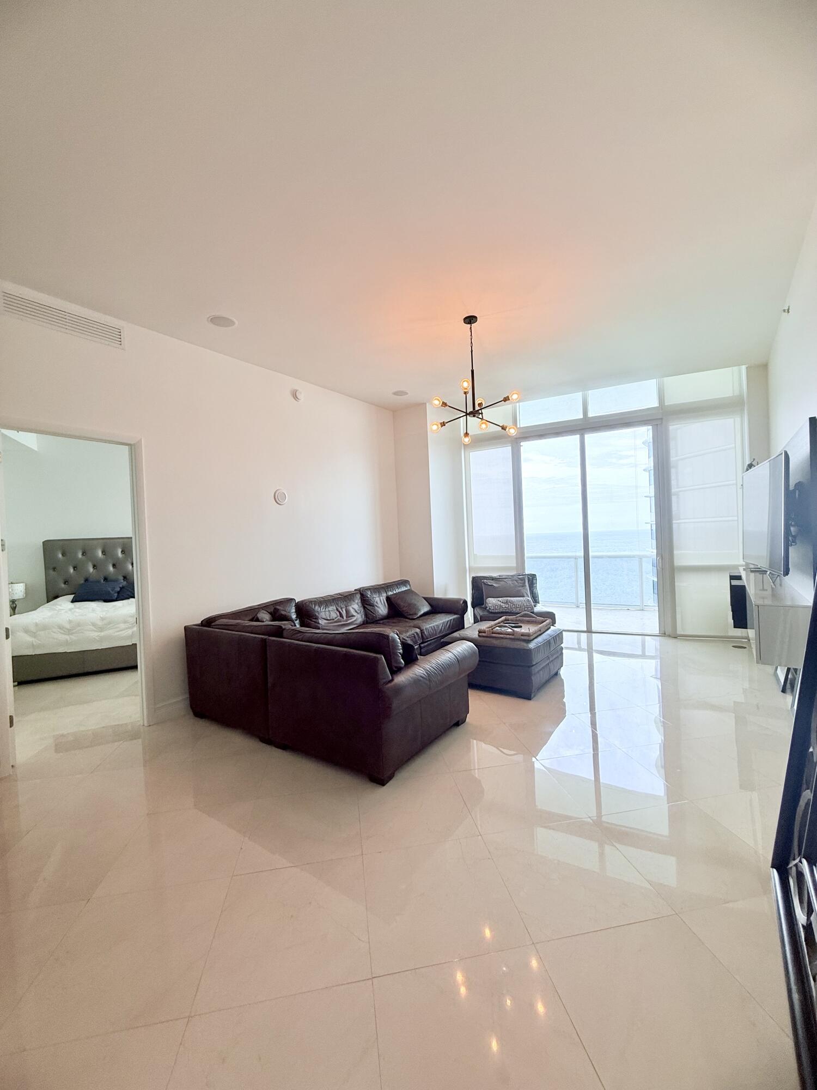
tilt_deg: -0.5
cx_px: 408
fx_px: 441
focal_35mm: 14
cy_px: 545
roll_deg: +1.7
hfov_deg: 85.7
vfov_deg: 102.1
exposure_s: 1/120
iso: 80
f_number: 2.2
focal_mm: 2.22
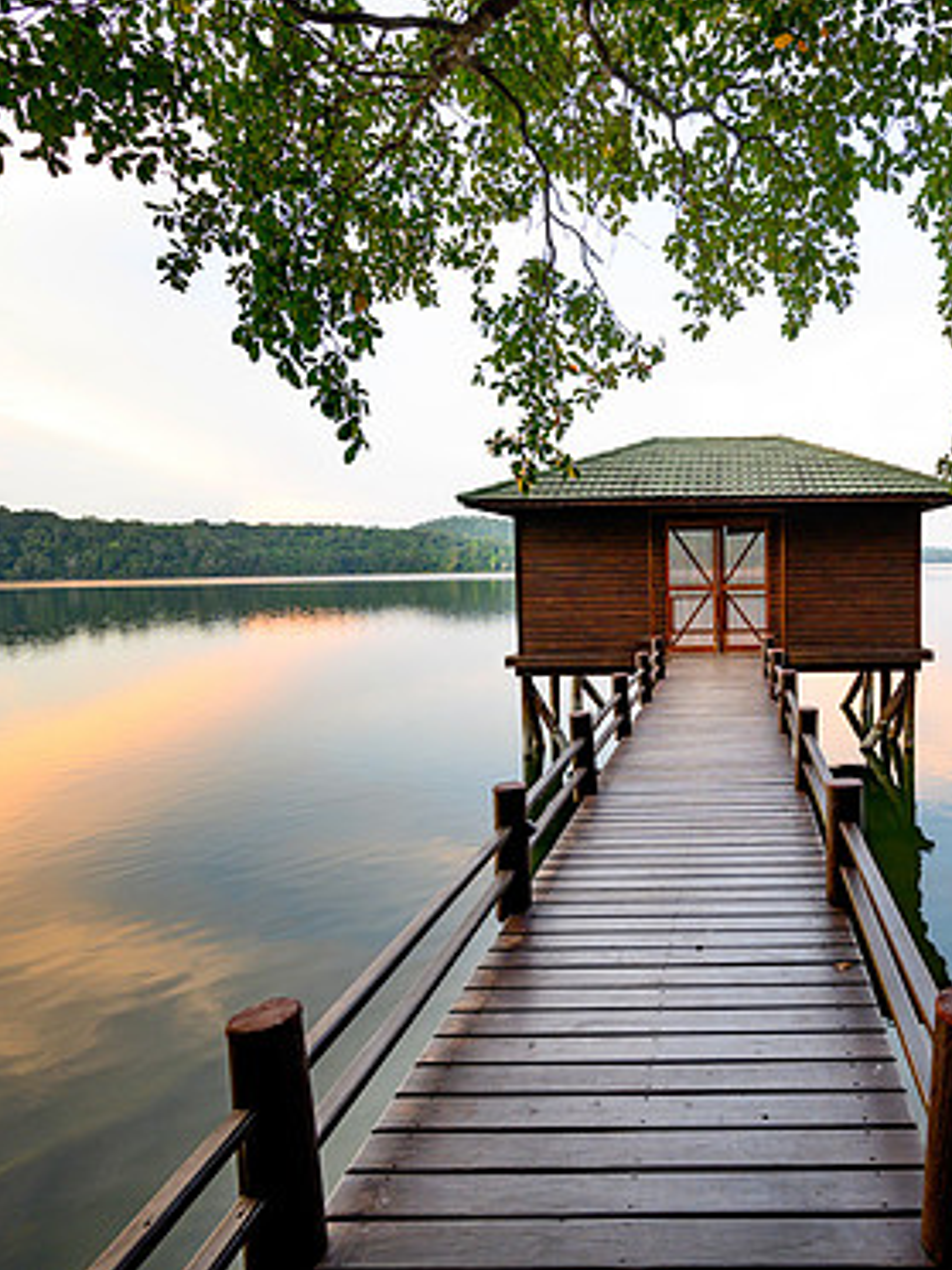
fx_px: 770
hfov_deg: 59.5
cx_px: 730
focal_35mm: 21
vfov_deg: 79.0
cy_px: 616
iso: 640
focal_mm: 14
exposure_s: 1/40
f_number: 5
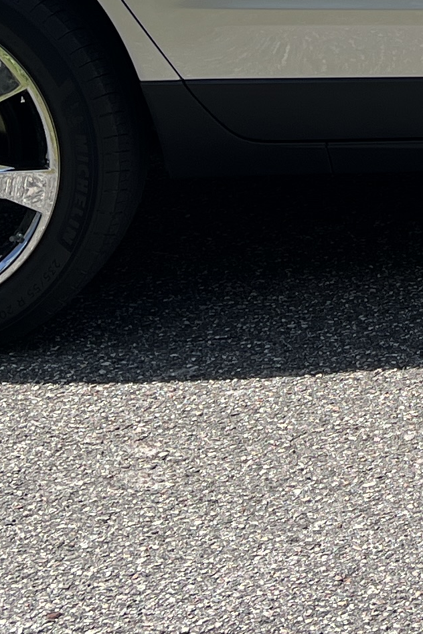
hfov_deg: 11.3
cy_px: -193
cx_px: 688
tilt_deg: -7.9
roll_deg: +1.7
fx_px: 2027
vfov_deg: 16.8
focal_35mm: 115
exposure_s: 1/2513
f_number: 1.5
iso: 50
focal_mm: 5.7
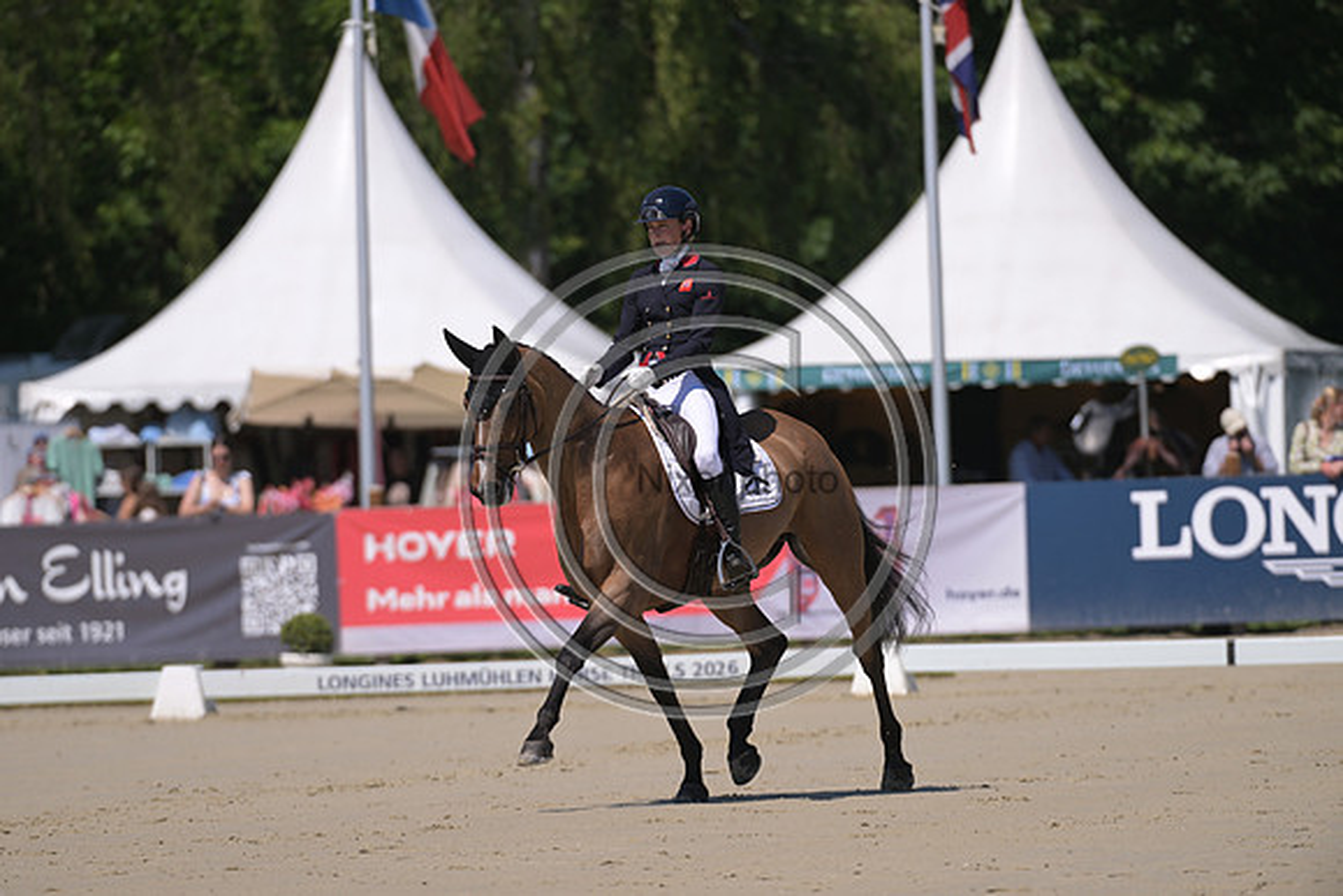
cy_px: 448
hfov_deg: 5.2
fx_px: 14925
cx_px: 672
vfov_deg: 3.4
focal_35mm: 400
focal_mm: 400
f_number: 5
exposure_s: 1/1250
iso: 160
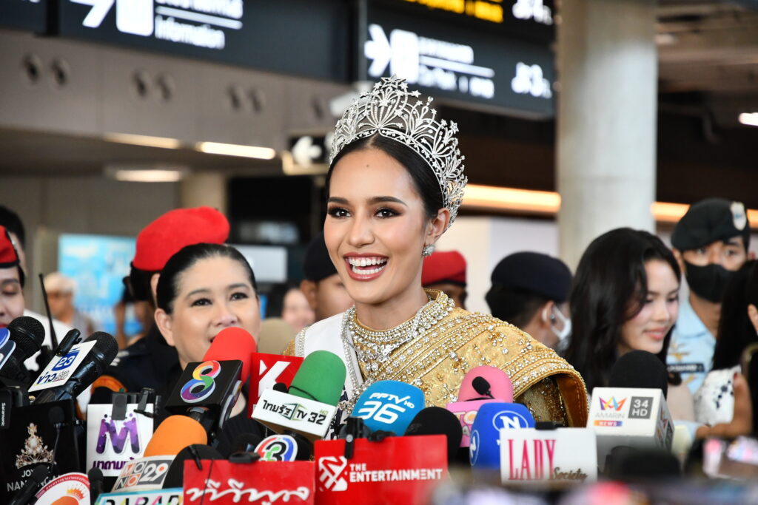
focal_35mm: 120
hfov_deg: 17.1
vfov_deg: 11.4
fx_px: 2527
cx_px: 379
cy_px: 252
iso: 1600
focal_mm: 80
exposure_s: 1/160
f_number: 4
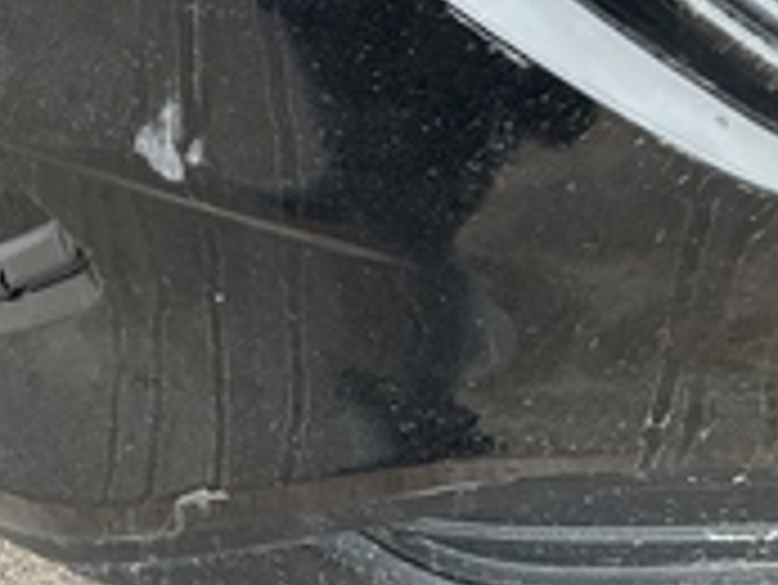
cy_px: 27
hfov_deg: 27.1
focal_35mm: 67
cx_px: -27
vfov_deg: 21.3
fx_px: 1507
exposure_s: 1/122
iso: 32
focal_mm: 3
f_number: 1.8
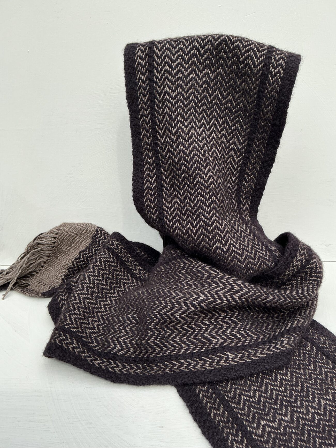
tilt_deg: -23.7
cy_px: 224
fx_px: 375
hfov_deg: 48.2
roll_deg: +3.5
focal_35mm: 29
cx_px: 168
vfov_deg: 61.7
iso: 25
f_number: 1.8
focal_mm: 3
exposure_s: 1/1144
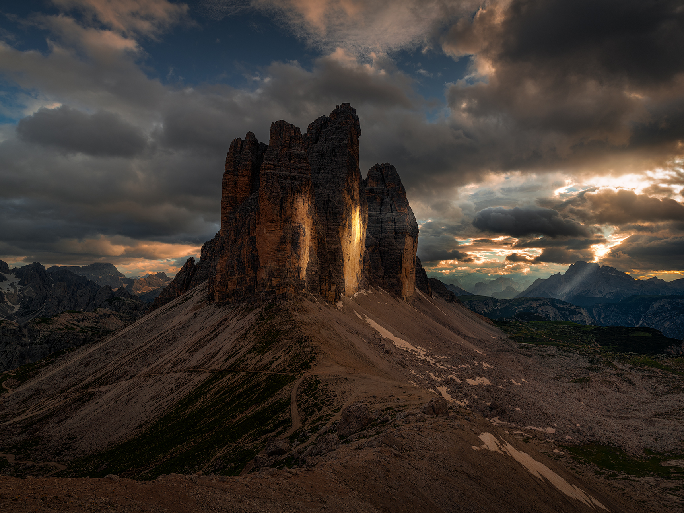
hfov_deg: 84.4
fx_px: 375
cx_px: 378
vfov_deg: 68.7
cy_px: 256
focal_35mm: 19
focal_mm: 17
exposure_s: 1/25
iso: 64
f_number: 16
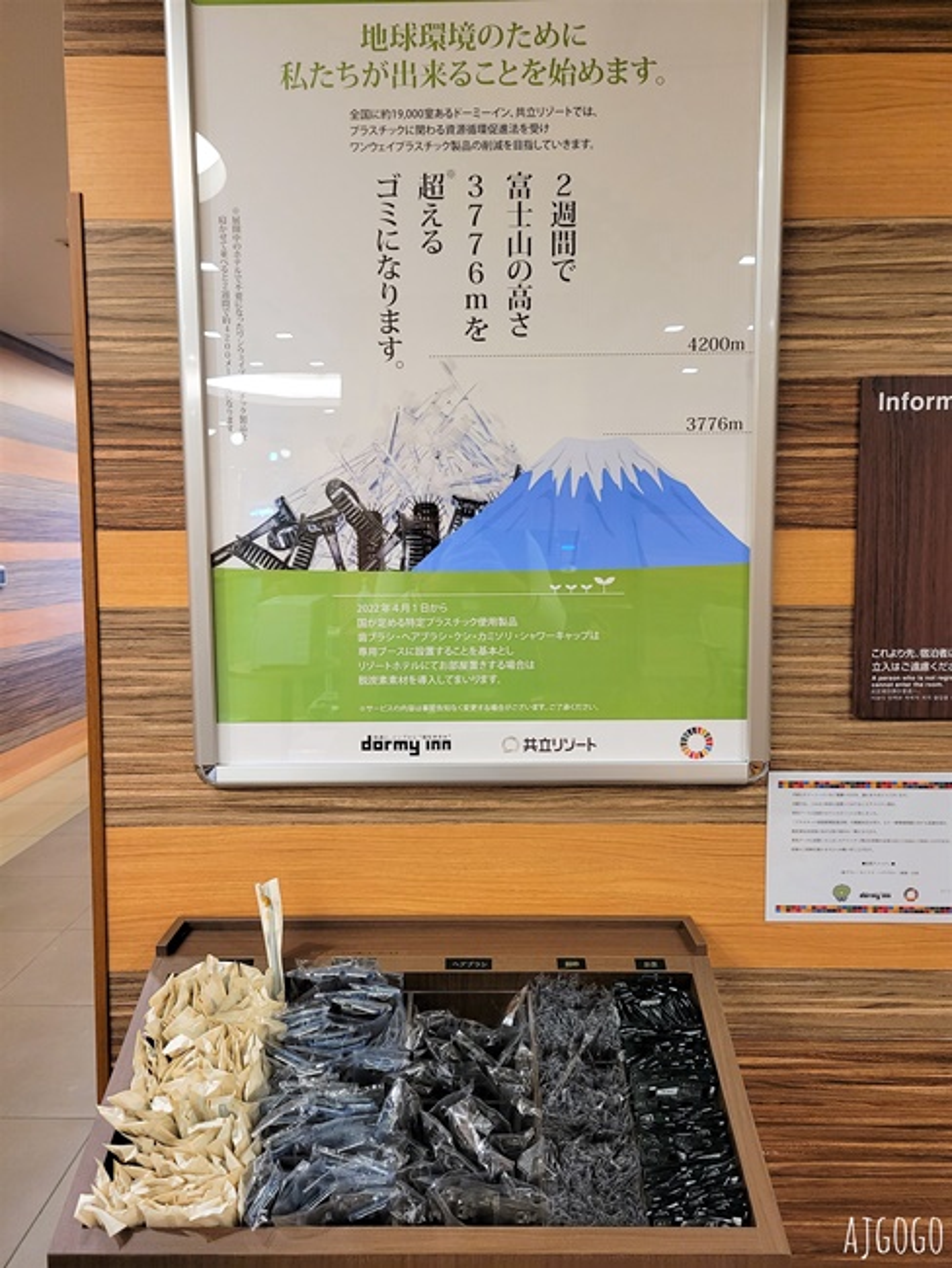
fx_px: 953
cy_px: 634
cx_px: 476
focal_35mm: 26
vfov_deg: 67.3
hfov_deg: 53.1
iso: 400
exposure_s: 1/50
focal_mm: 5.4
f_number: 1.8
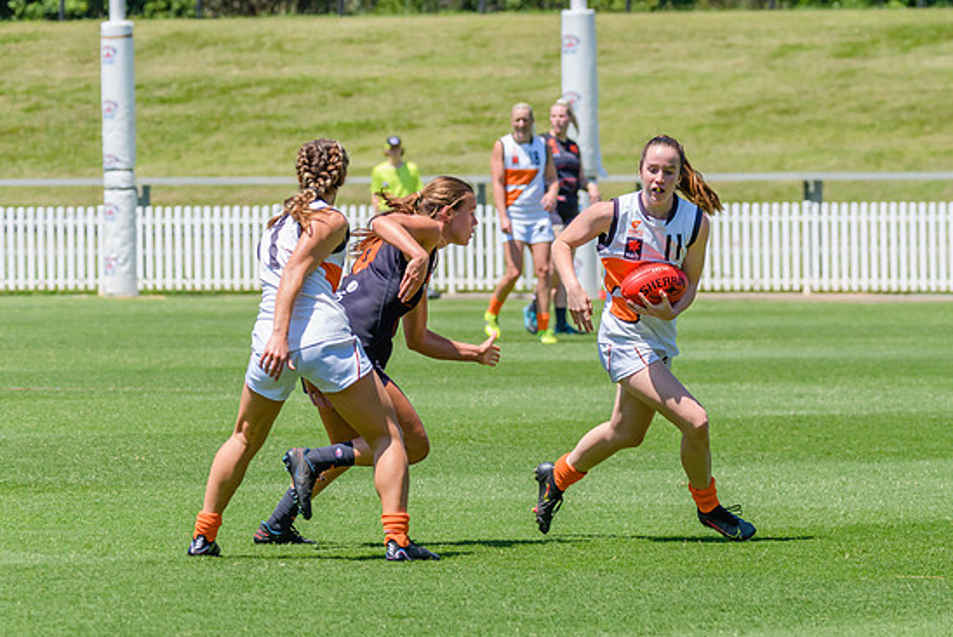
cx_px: 638
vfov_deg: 3.3
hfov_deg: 4.9
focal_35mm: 420
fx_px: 11124
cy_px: 246
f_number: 8
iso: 800
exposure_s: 1/2000
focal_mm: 240
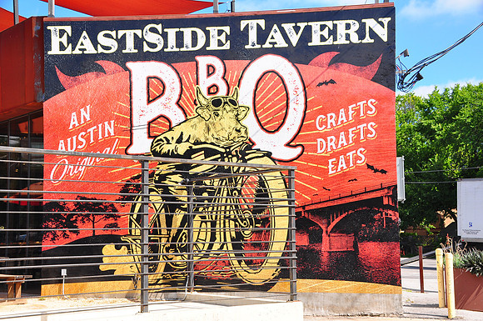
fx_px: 804
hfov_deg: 33.4
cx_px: 242
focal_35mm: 60
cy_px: 160
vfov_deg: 22.6
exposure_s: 1/125
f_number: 11
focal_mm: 40
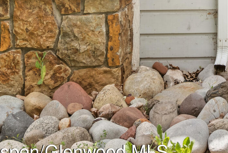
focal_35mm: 107
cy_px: -145
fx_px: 678
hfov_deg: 17.5
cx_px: 319
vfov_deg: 11.6
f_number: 7.1
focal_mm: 25
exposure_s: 1/200
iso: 320
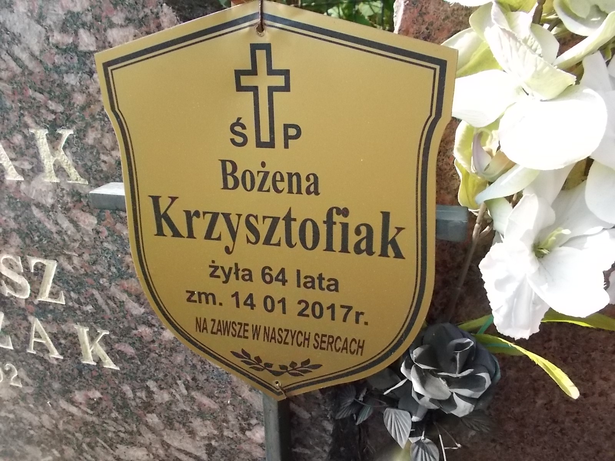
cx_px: 308
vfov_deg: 53.1
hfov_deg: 67.3
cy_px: 230
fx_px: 462
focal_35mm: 26
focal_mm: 4.6
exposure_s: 1/250
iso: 400
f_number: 8
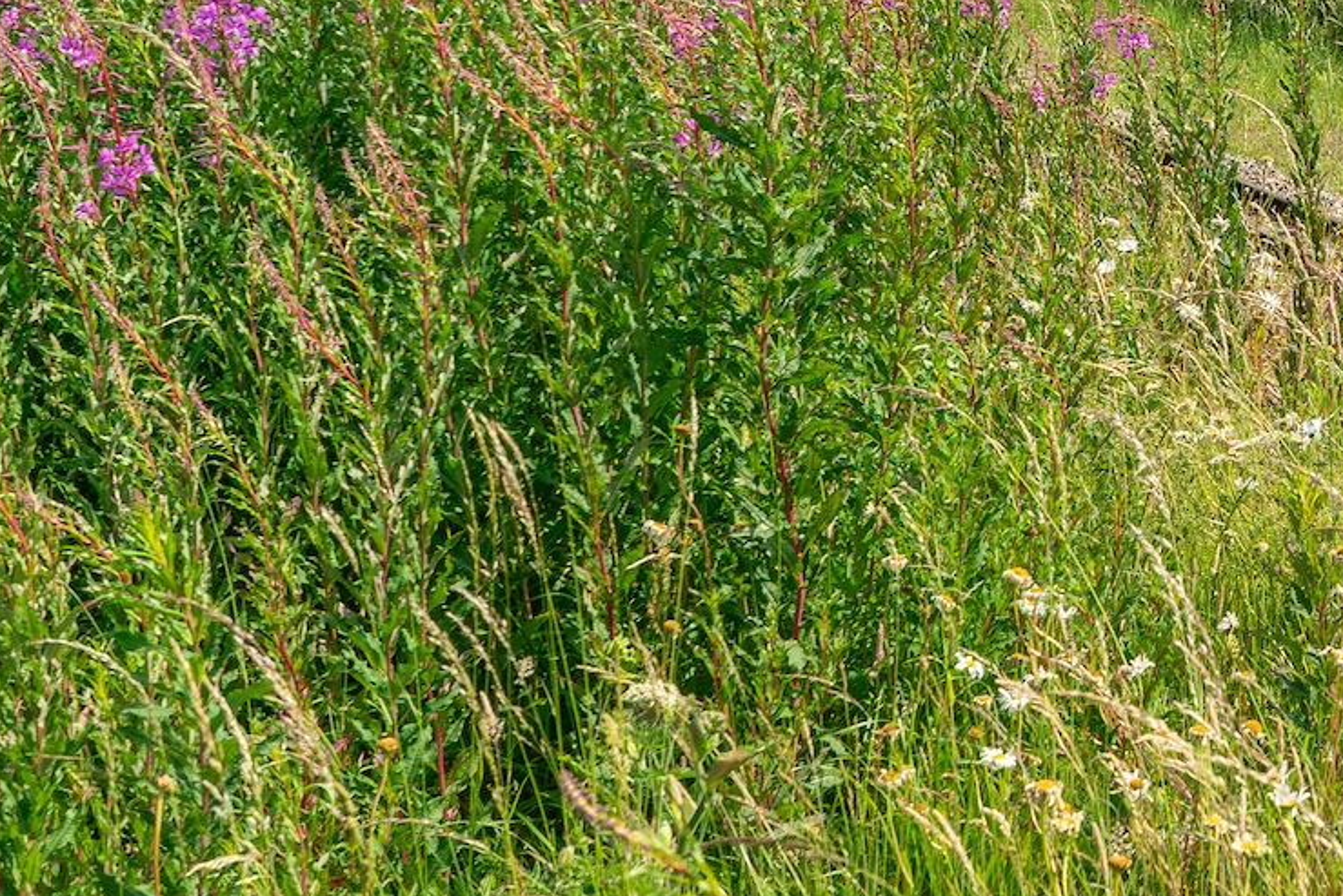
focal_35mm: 119
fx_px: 4440
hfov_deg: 16.6
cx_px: 1523
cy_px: -9
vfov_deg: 11.4
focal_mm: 44
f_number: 13
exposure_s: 1/500
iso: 400
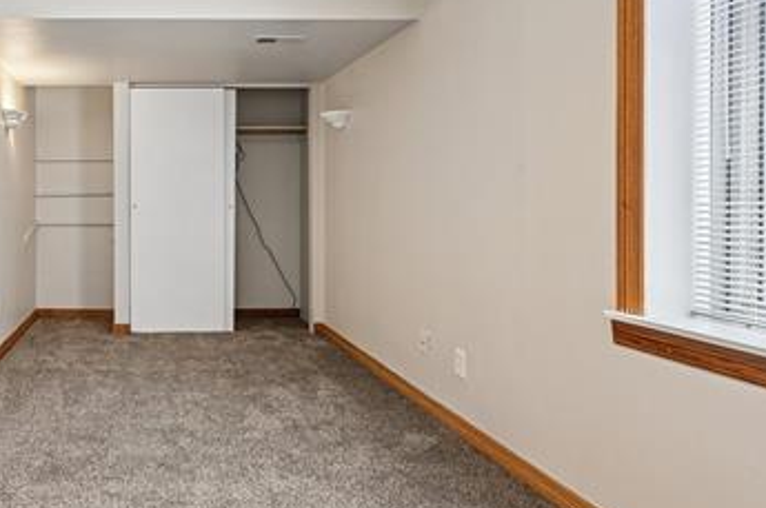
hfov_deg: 62.8
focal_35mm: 26
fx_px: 552
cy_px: 193
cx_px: 140
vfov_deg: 49.0
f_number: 10
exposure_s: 1/5
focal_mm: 14
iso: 400
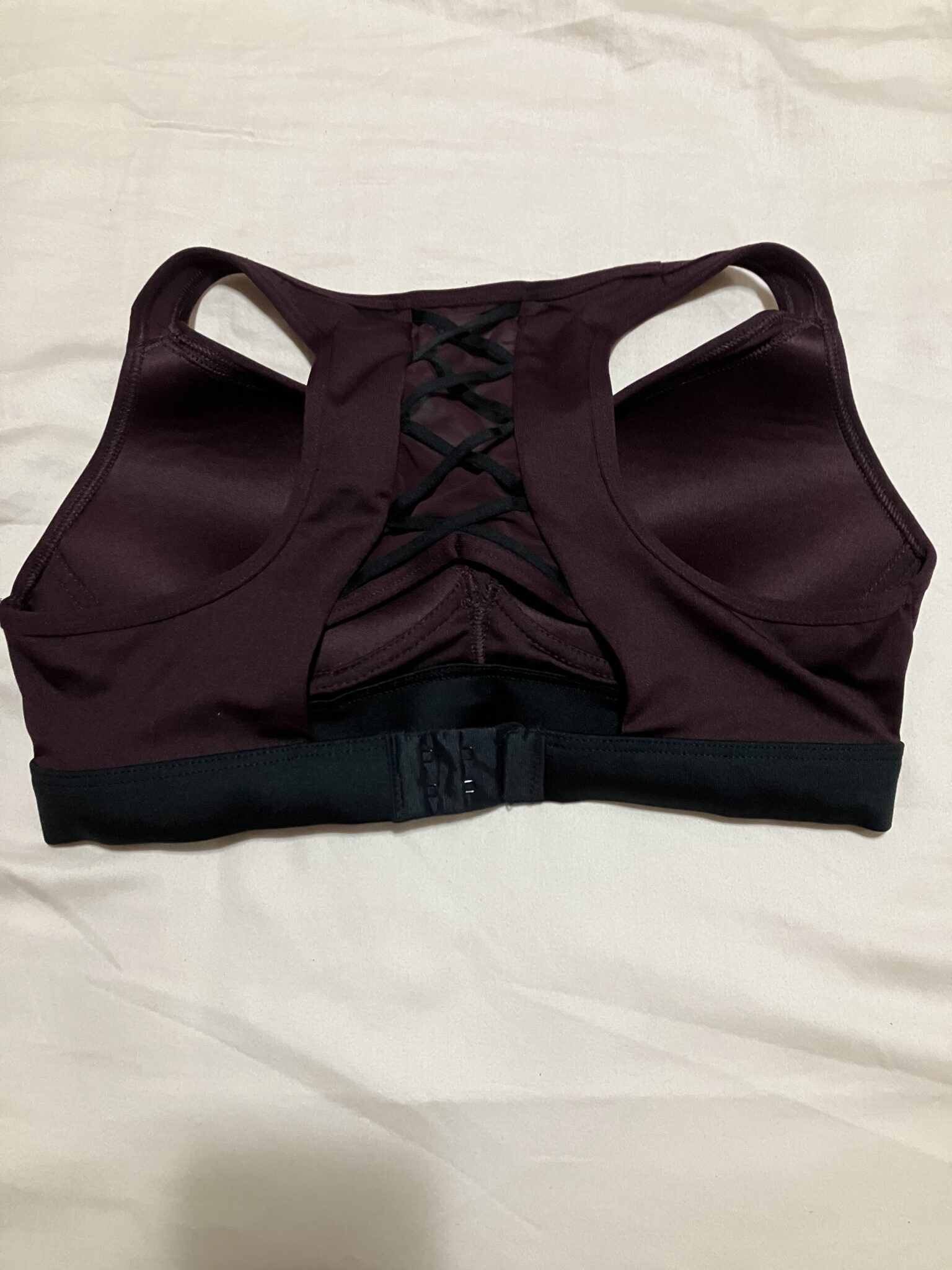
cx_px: 476
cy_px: 635
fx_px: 1027
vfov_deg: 63.4
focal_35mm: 28
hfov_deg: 49.7
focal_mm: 3.99
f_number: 1.8
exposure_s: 1/40
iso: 400
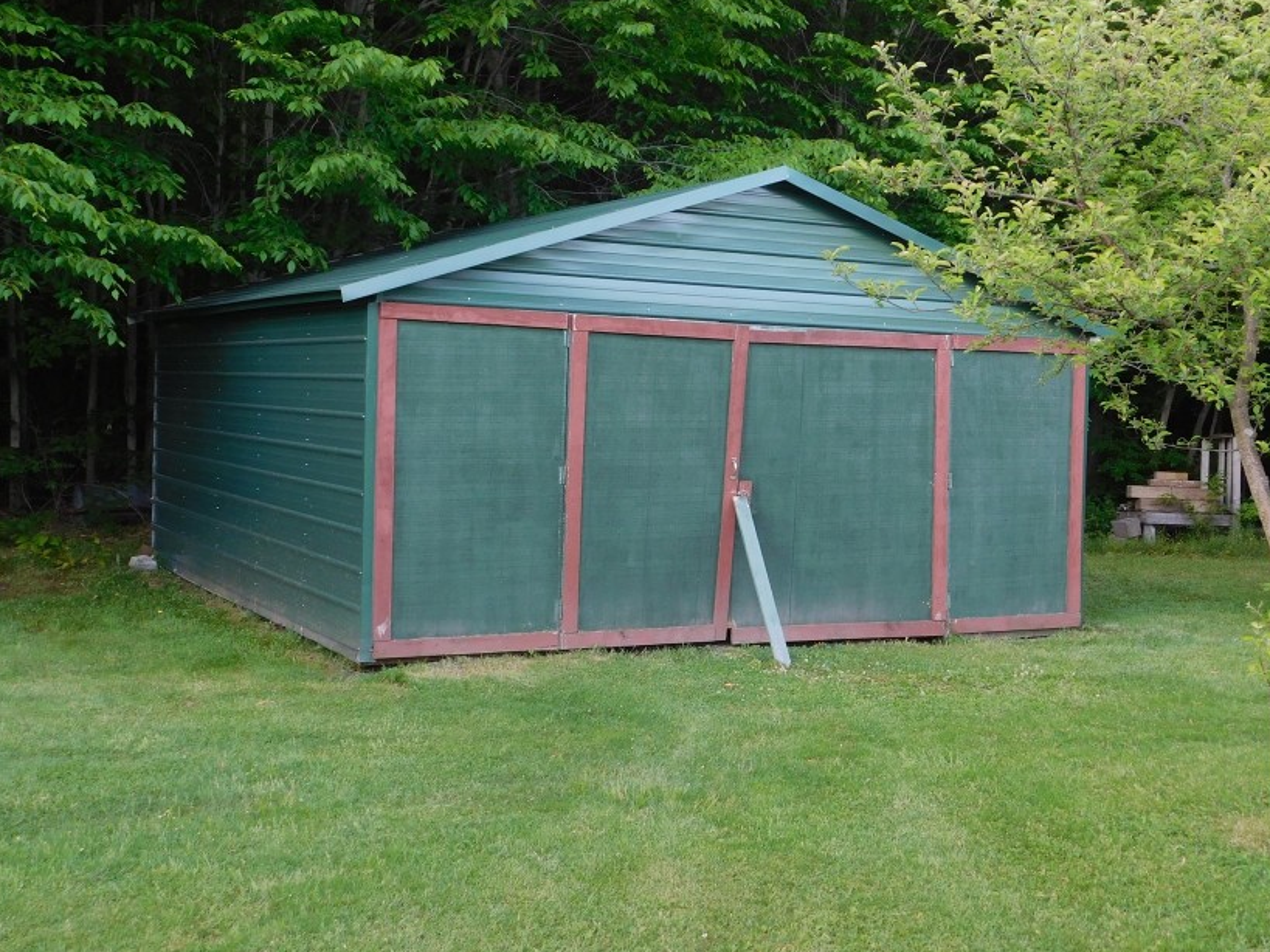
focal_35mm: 45
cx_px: 657
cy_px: 434
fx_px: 1651
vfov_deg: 32.2
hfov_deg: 42.1
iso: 125
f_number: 3.5
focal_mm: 6.3
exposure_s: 1/80
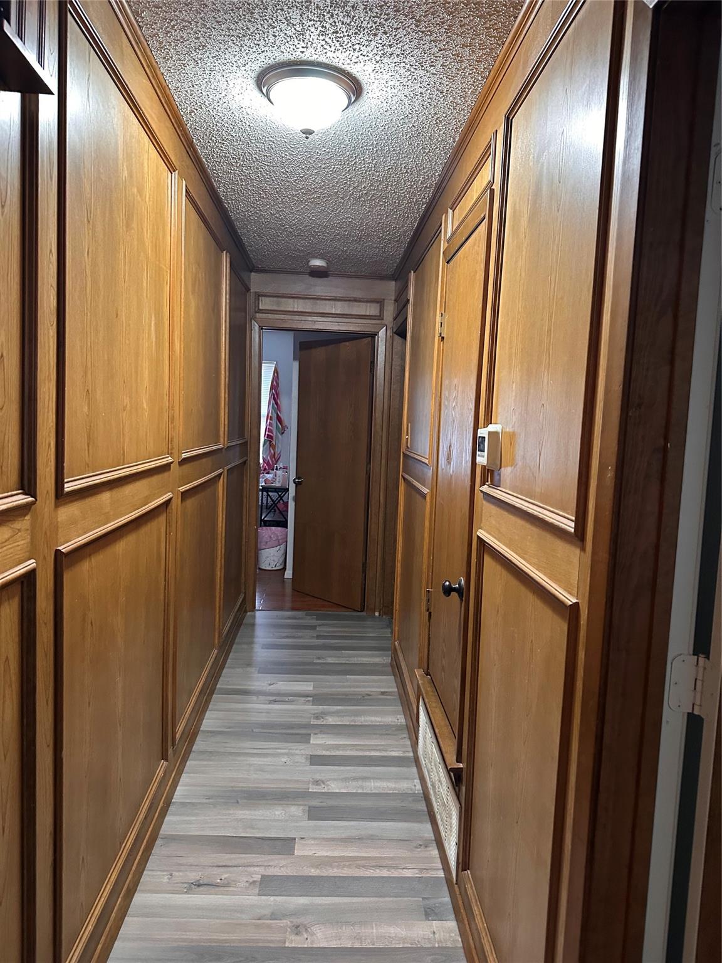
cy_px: 482
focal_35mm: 24
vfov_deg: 71.6
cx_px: 361
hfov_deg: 56.8
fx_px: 667
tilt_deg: -3.7
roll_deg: -4.0
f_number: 1.78
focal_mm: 6.86
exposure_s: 1/60
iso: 640
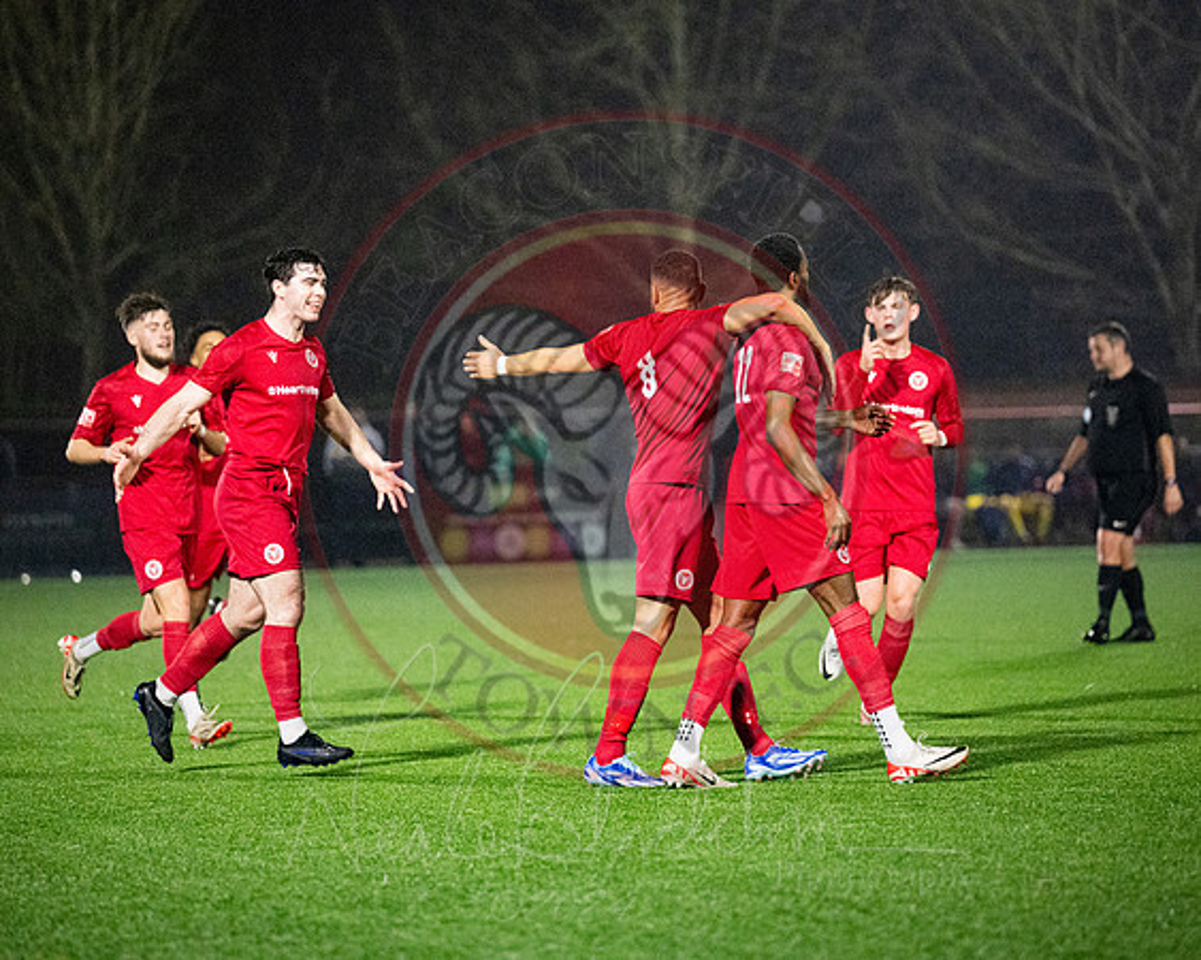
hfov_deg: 11.0
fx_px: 6220
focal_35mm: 175
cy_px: 478
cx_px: 538
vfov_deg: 8.8
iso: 8000
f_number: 2.8
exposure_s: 1/1000
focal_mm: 150
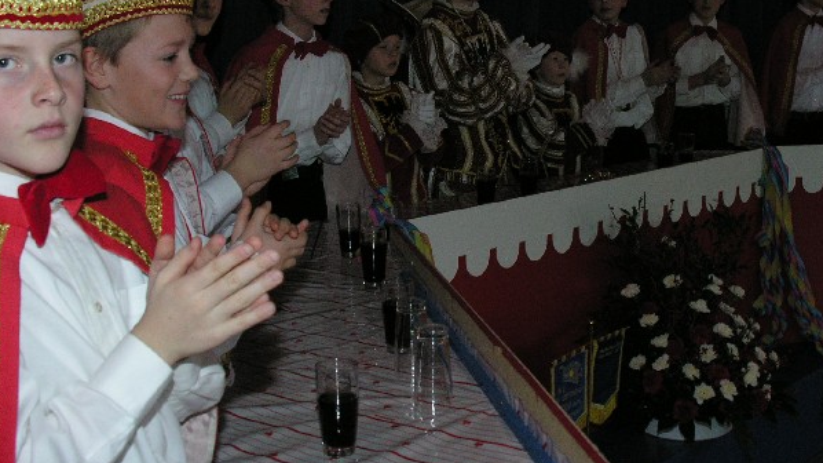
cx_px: 454
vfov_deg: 23.3
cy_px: 141
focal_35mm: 51
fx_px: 1113
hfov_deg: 40.5
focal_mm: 8.9
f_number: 4
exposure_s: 1/60.1
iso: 200
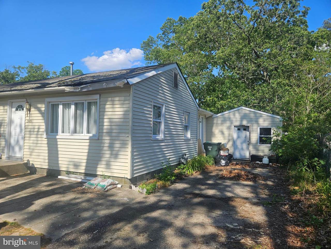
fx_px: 220
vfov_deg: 58.9
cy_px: 124
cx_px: 166
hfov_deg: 73.9
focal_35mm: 23
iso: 25
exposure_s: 1/1623
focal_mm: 5.4
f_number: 1.8
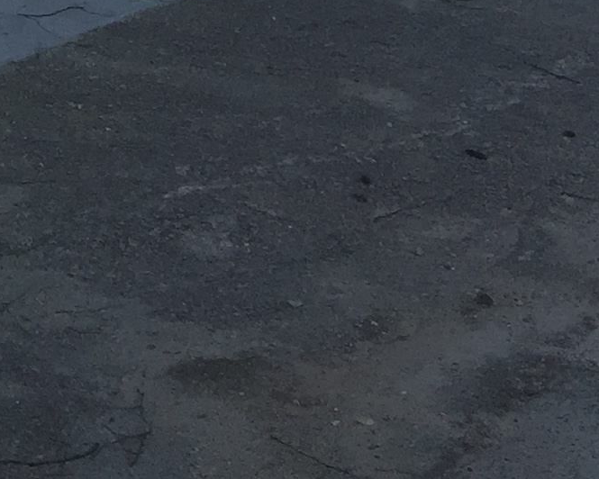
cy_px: -622
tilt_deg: +1.3
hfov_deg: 12.4
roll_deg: +0.2
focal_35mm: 139
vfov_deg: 9.9
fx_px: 2464
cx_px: -552
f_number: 2.2
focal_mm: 4.15
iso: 32
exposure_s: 1/1721
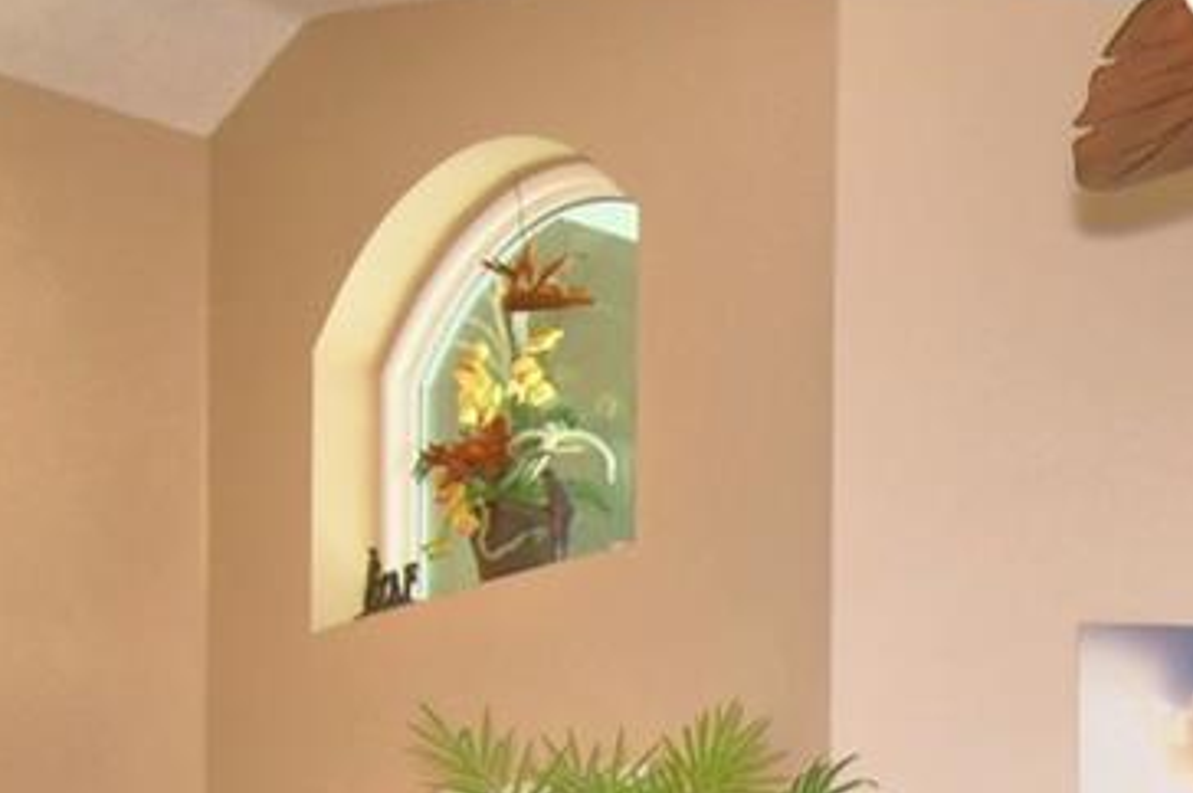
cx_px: 1272
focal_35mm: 66
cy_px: 1131
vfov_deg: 18.6
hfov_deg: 28.1
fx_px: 2185
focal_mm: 10
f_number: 4.5
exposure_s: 1/60
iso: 160
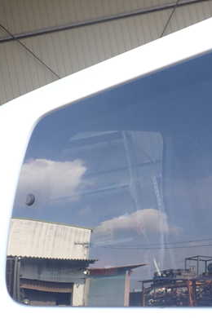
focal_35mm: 48
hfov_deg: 27.5
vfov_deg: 41.1
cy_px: 157
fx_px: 424
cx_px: 173
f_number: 3.2
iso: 100
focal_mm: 5.4
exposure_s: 1/125
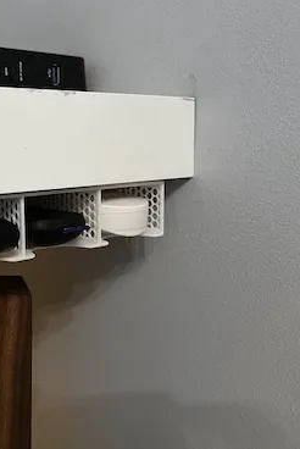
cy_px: 220
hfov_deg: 33.1
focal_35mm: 37
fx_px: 462
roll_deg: +0.4
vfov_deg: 51.8
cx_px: 2
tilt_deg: -8.1
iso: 200
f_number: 1.5
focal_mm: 5.7
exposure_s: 1/52
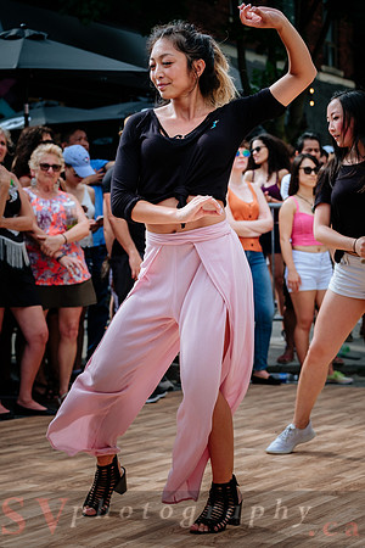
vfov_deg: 27.0
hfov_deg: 18.2
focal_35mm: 75
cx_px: 182
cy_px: 274
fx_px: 1141
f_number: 4
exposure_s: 1/640
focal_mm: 50
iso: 200
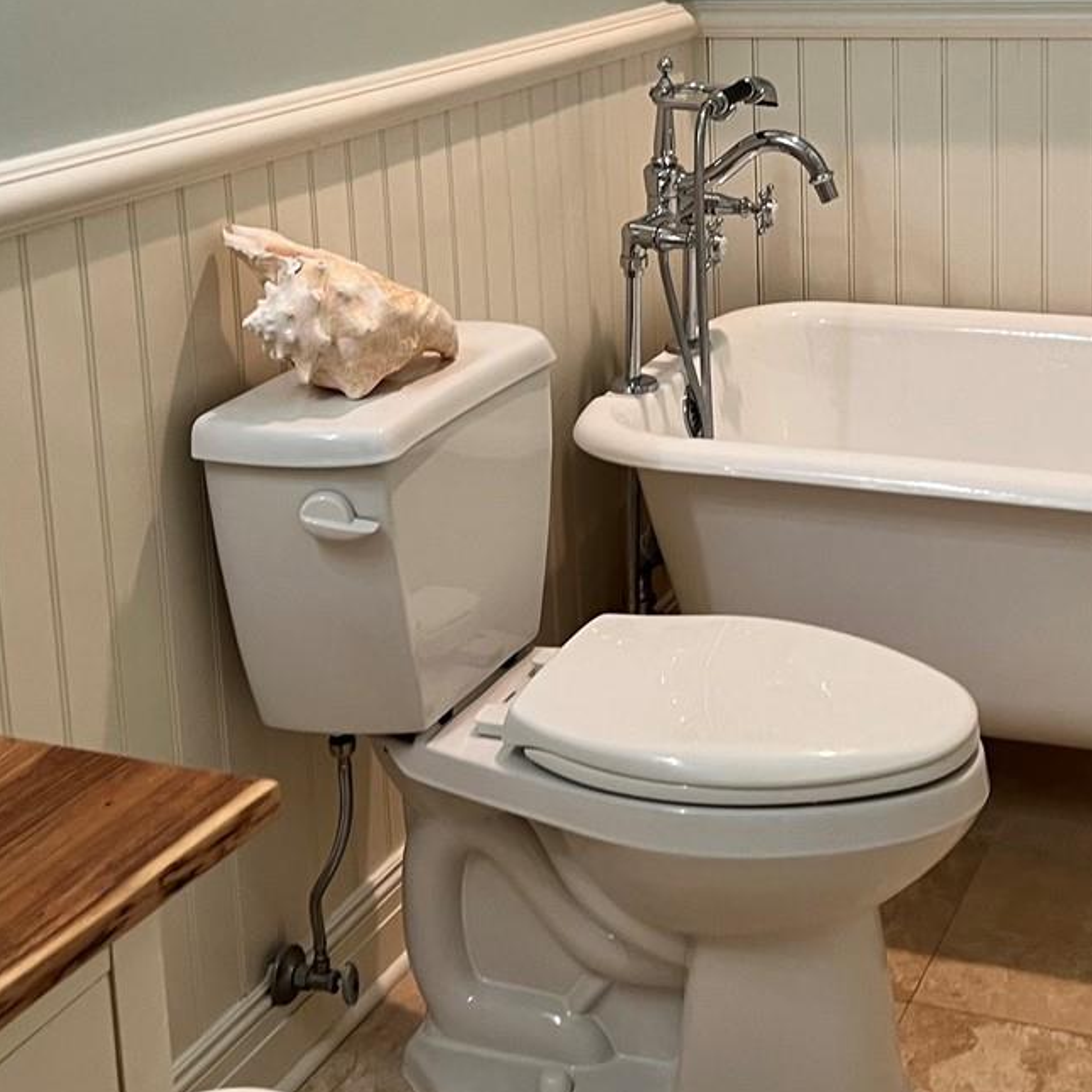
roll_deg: +2.2
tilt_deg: -9.8
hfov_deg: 29.9
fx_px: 2034
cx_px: 698
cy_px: 169
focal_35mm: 57
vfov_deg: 29.2
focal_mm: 5.7
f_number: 1.5
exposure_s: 1/60
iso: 80
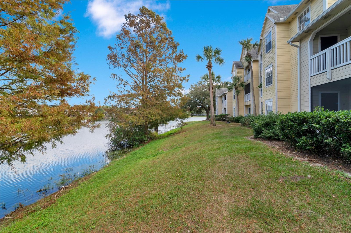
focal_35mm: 16
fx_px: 156
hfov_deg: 96.8
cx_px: 176
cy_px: 116
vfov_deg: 73.6
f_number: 8
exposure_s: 1/125
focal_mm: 16
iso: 160
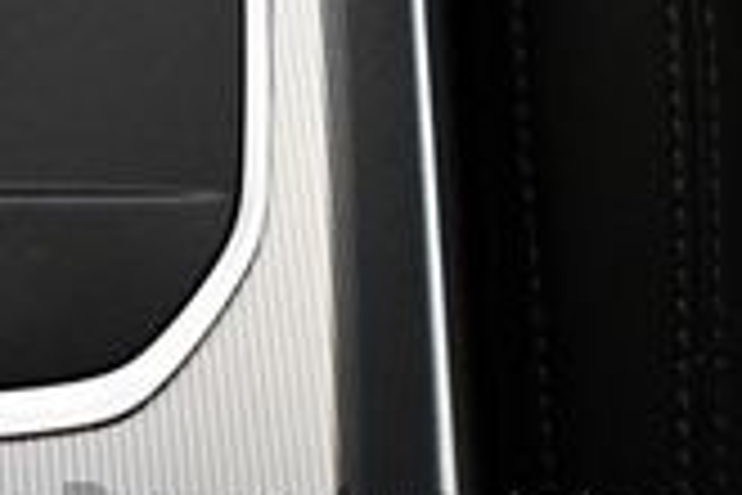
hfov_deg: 14.0
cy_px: -356
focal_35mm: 140
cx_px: -252
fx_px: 2885
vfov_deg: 9.4
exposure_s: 1/100
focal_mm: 18
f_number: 3.5
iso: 3200
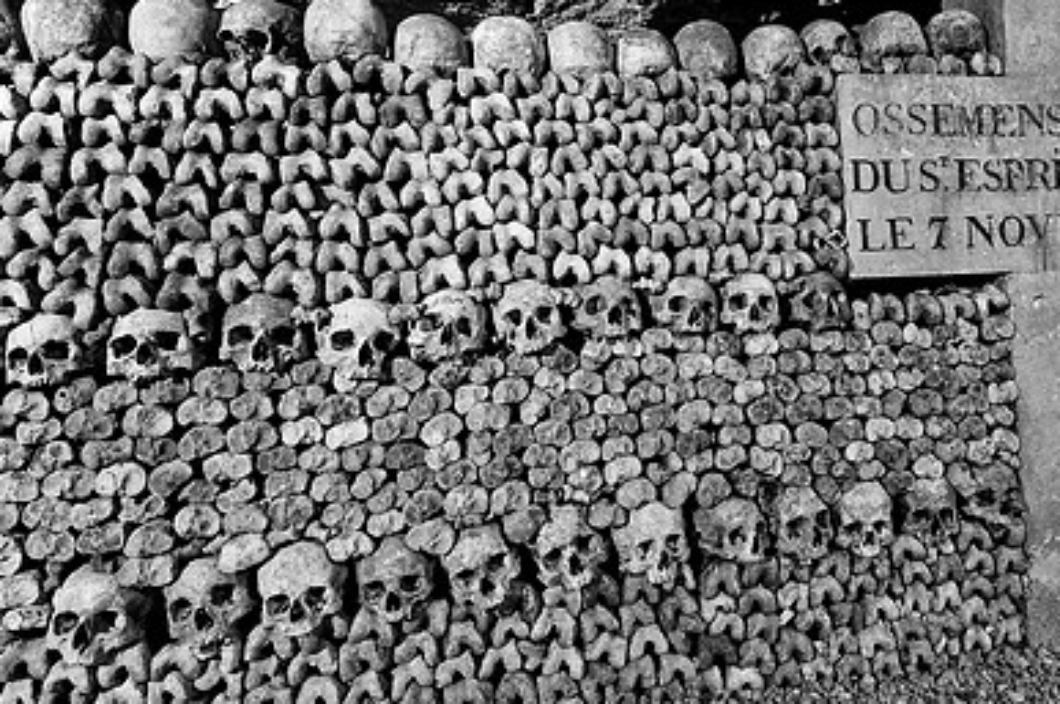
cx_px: 731
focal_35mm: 27
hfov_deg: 65.1
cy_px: 267
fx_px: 794
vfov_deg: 47.4
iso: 200
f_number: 8
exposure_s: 2
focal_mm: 12
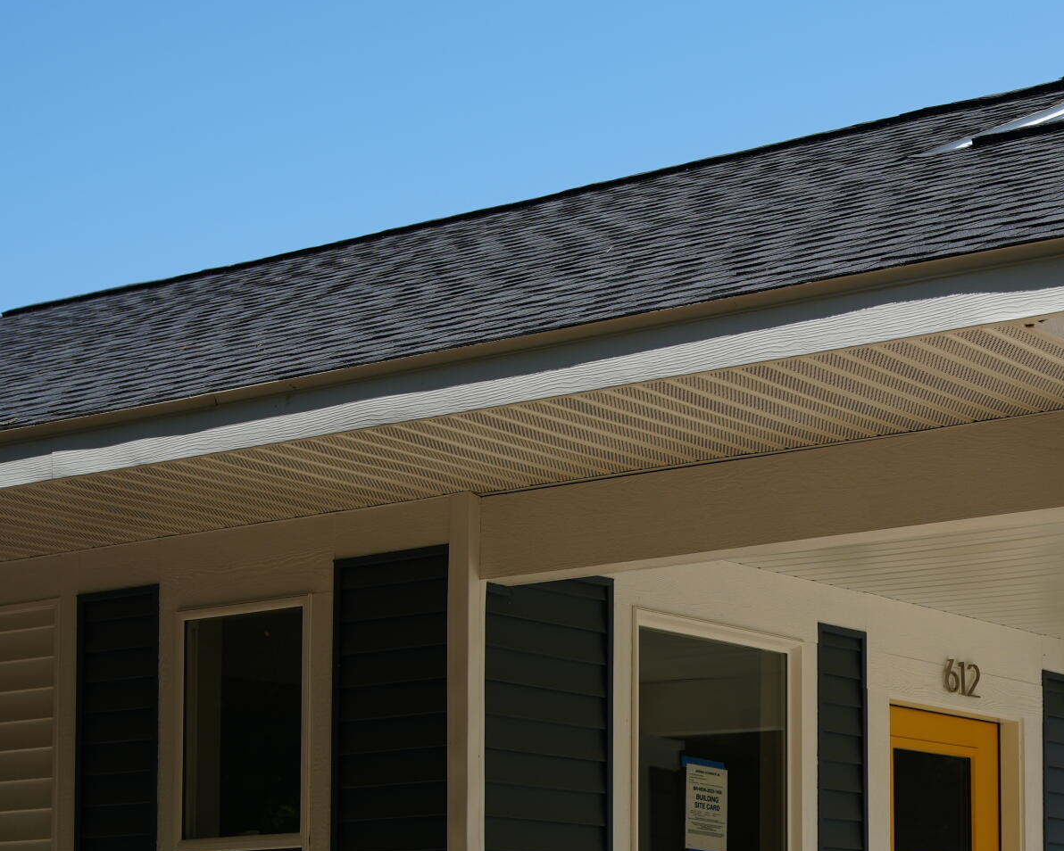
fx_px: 2677
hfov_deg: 21.7
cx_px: 1068
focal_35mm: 85
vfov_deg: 17.6
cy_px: 882
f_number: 5
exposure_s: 1/640
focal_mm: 36
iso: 100
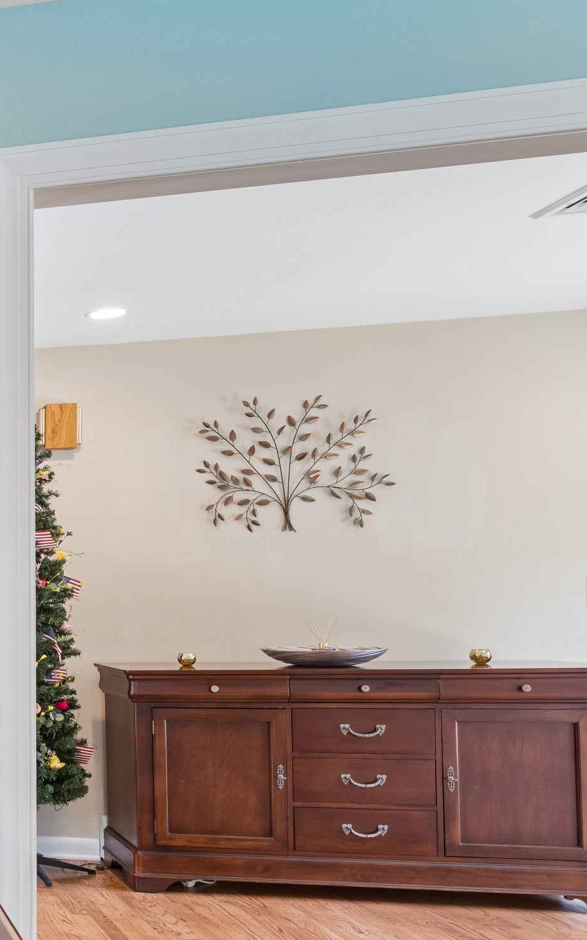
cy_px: 592
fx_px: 1081
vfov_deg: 46.5
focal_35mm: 42
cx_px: -539
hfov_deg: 19.7
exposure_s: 1/4
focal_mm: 17.1
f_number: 13
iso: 400
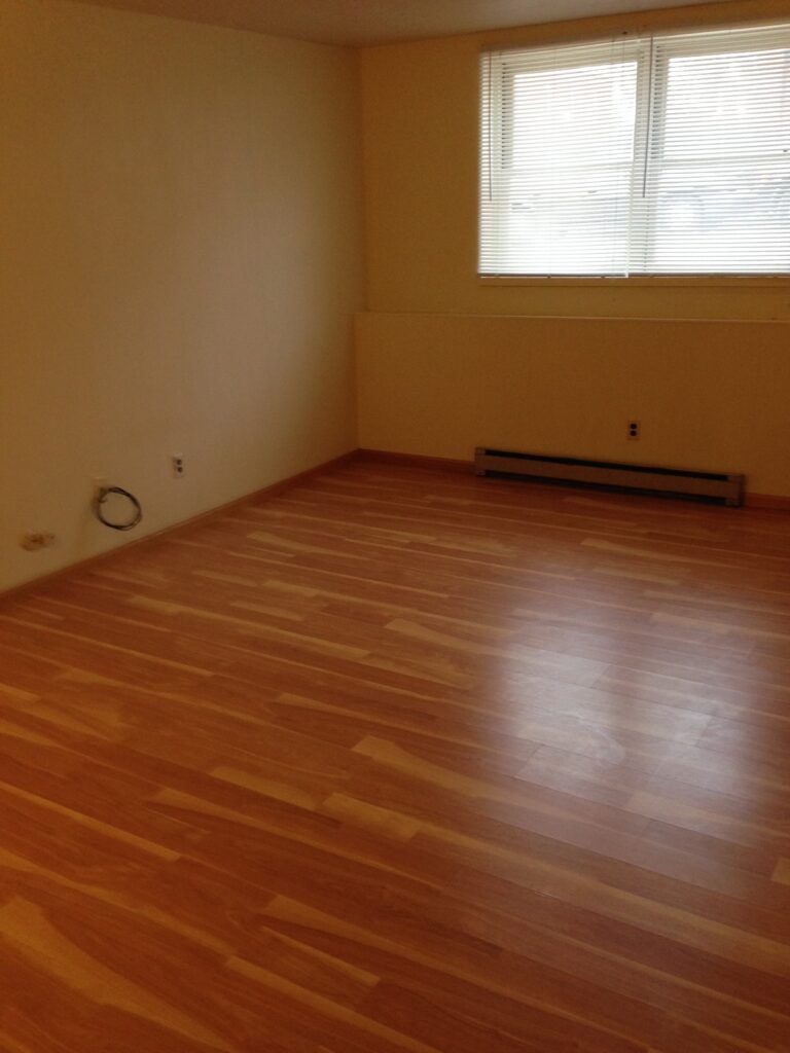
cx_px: 395
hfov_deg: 42.9
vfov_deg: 55.4
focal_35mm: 33
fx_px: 1004
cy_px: 526
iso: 160
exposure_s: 1/20
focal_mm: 4.12
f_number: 2.4
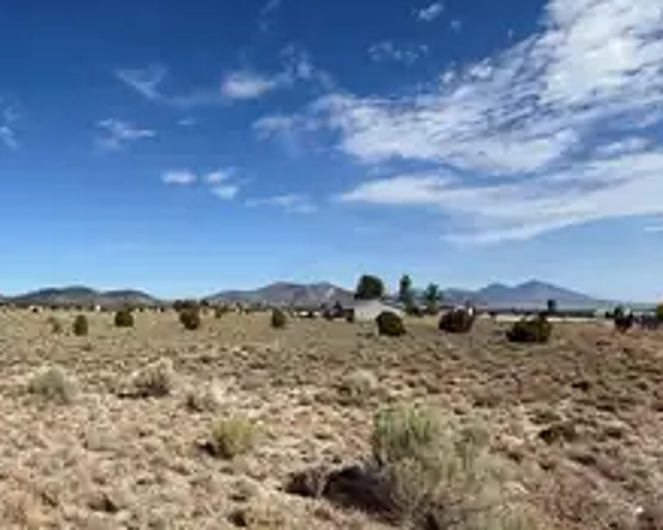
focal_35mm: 25
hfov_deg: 65.4
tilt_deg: +0.0
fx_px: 490
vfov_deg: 56.5
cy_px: 306
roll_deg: +0.8
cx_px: 197
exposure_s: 1/3460
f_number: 2.2
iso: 50
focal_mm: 2.22
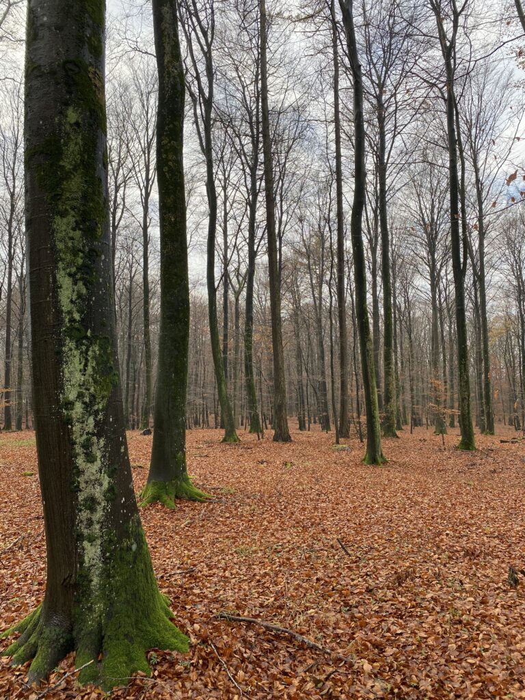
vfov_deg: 67.3
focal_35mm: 26
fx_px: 526
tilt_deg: +8.0
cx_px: 262
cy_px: 350
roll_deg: +0.6
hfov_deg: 53.1
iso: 32
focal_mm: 4.25
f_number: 1.8
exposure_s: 1/245
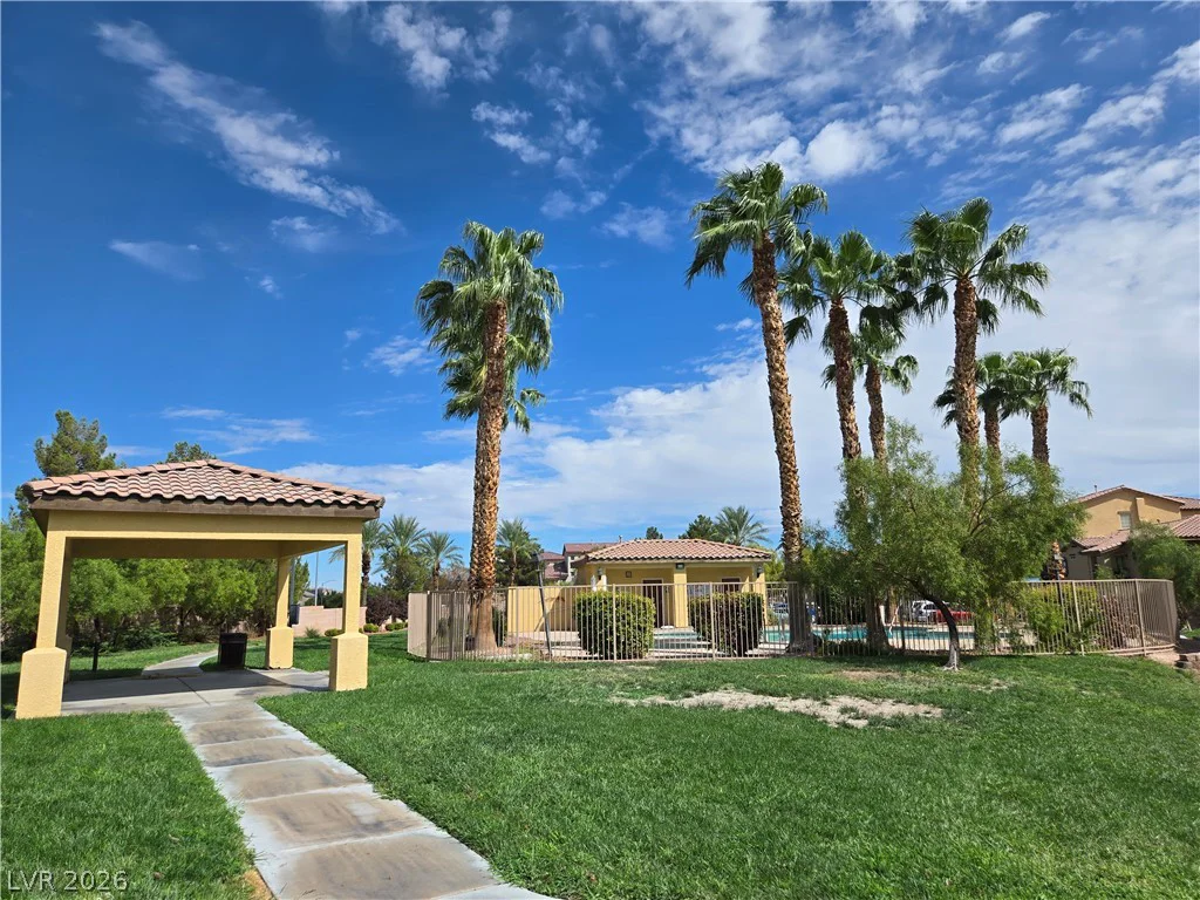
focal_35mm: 23
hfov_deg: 73.9
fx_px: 797
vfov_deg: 58.9
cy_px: 450
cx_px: 600
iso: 25
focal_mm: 5.4
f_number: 1.8
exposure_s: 1/3034
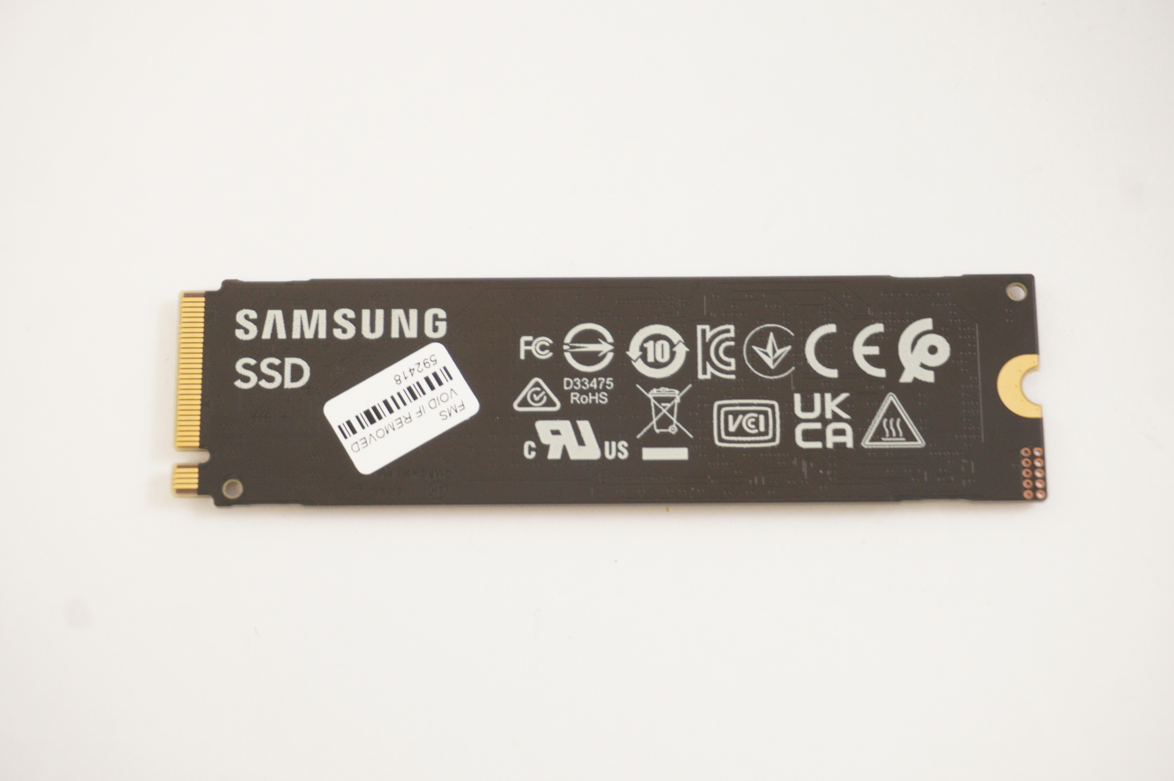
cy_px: 390
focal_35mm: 69
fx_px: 2248
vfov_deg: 19.7
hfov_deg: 29.3
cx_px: 587
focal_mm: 46
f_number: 5.6
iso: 1000
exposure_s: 1/30
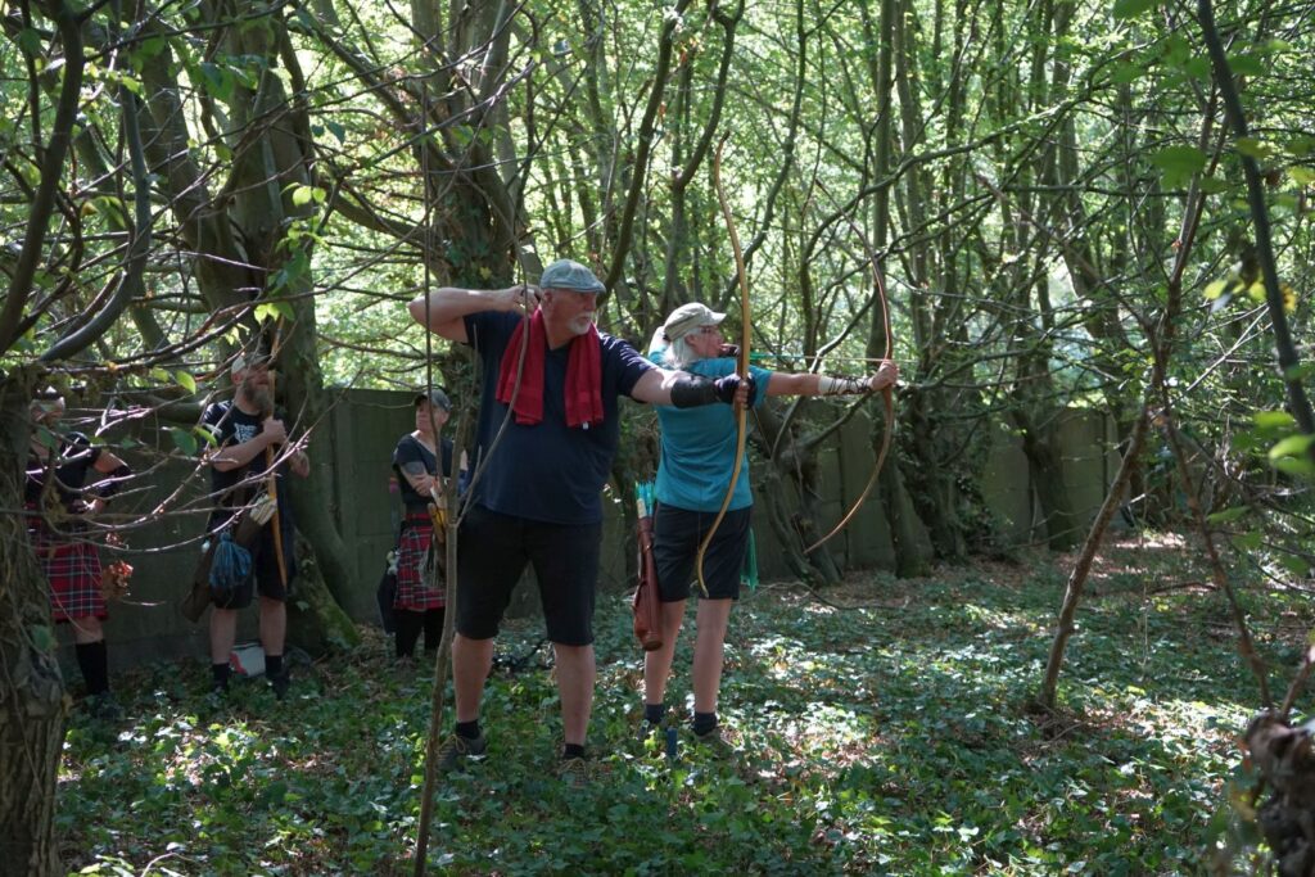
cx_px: 658
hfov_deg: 50.7
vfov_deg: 35.1
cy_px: 438
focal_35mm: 38
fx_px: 1388
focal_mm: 38
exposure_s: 1/160
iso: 1250
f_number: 4
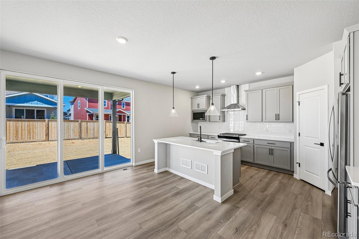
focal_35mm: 14
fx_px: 140
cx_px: 180
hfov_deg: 104.3
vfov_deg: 81.2
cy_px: 120
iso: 160
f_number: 11
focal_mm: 14
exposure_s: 1/15
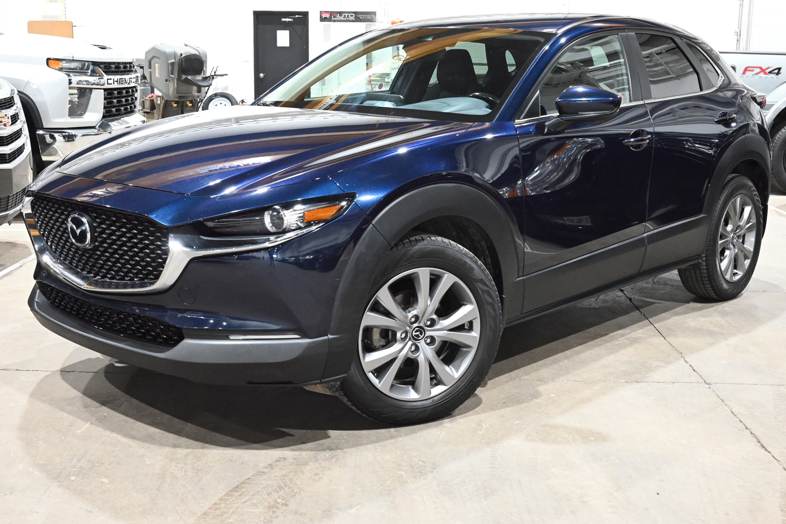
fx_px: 961
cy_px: 256
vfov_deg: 30.5
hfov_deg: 44.5
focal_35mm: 44
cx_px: 391
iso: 9000
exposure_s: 1/50
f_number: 9
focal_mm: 43
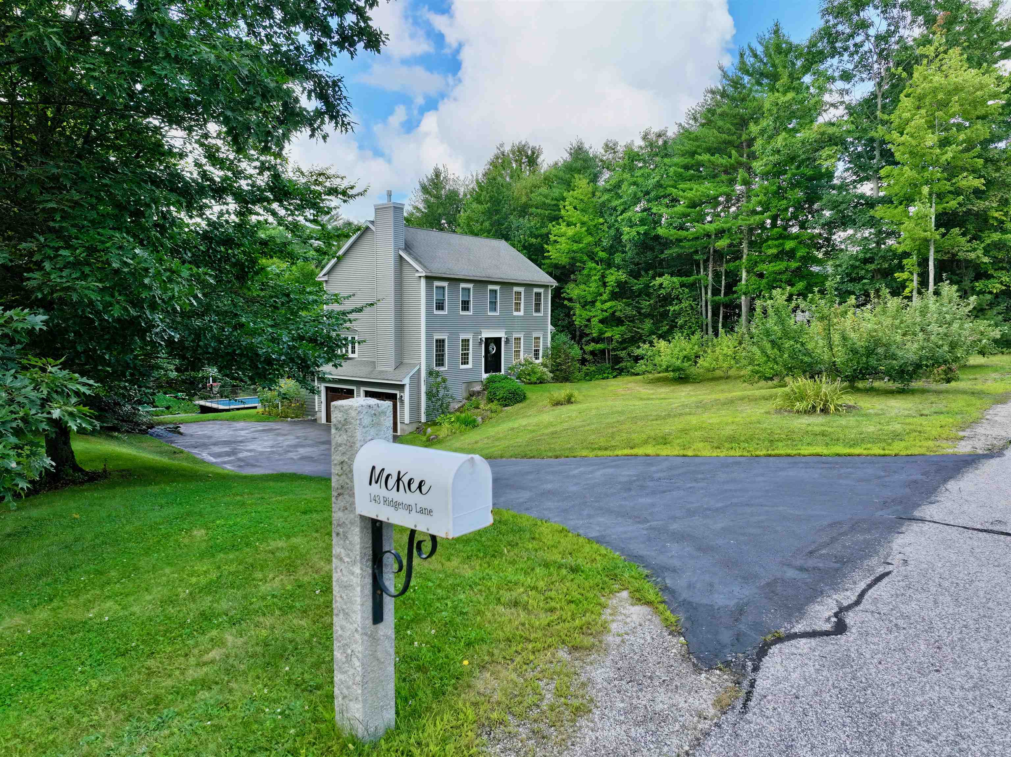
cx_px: 506
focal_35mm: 24
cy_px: 378
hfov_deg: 71.6
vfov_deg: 56.8
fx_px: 701
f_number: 5
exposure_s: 1/120
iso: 100
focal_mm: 12.29
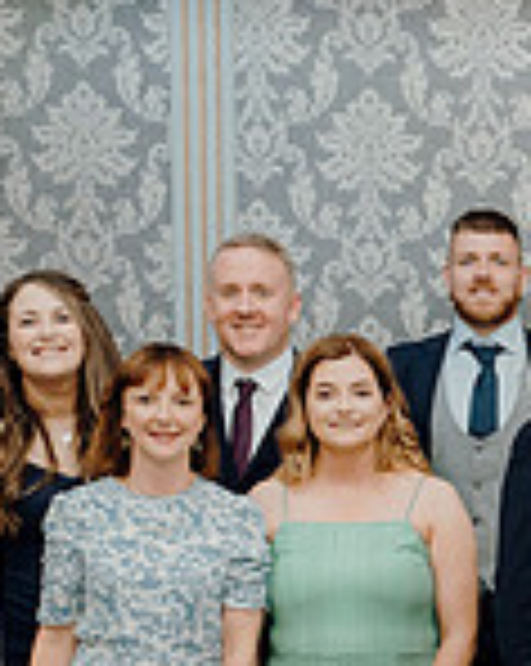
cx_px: 756
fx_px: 2028
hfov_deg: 14.1
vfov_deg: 18.2
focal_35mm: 103
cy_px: 646
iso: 2500
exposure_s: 1/160
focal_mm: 28
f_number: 5
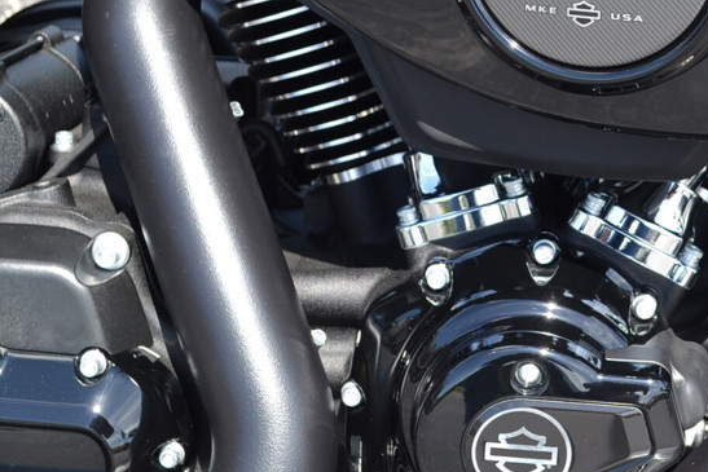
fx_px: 1554
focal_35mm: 79
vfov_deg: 17.3
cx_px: 590
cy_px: 175
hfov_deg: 25.1
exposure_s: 1/160
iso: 100
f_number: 6.3
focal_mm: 24
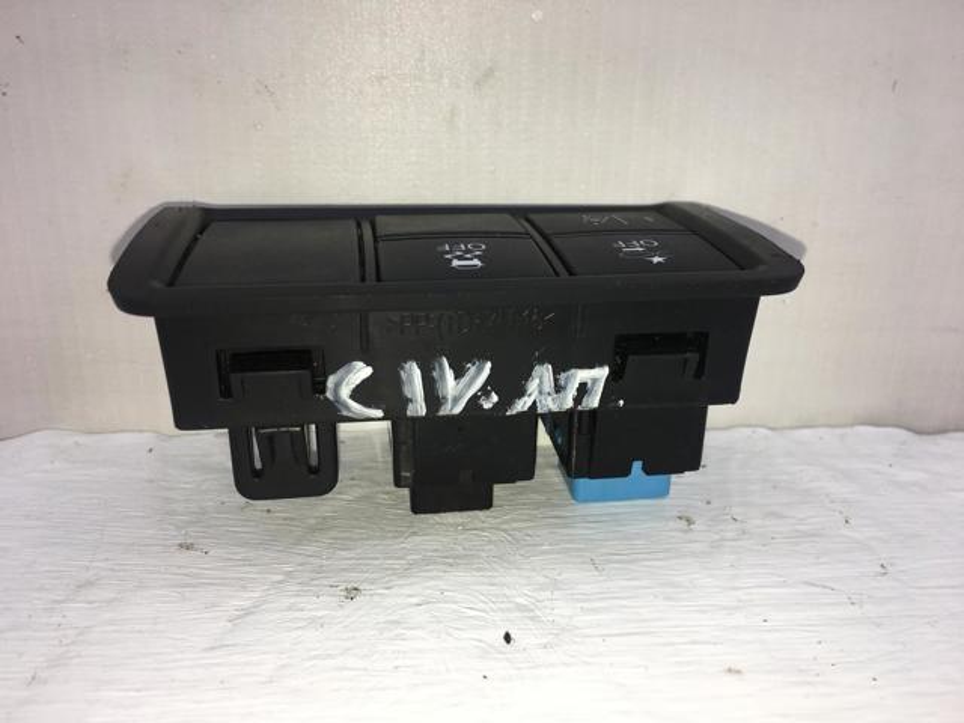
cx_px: 482
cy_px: 362
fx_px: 808
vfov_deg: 48.2
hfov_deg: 61.7
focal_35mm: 29
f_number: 2.2
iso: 25
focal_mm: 4.15
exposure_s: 1/432
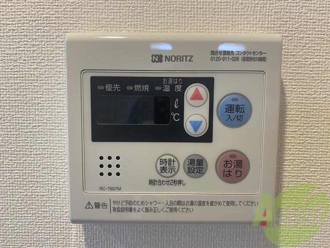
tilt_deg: -4.8
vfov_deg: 53.1
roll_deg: -1.5
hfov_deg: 67.3
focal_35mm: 26
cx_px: 165
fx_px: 248
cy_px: 124
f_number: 1.8
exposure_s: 1/60
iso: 80
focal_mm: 4.25
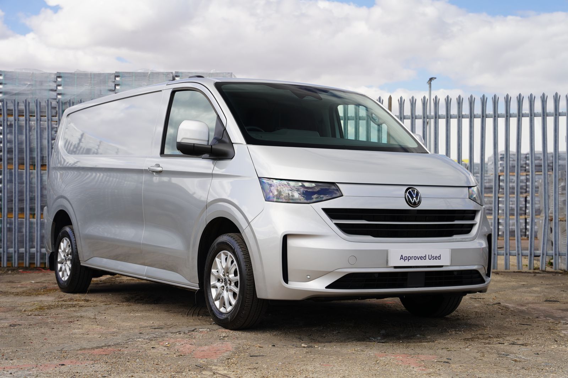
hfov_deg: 33.0
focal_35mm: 61
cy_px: 189
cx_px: 284
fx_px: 958
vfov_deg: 22.3
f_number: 5
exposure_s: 1/250
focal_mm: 60.8
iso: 100
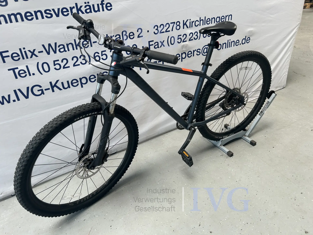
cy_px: 118
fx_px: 235
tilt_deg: -30.8
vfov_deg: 53.1
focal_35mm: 26
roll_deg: -1.7
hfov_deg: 67.3
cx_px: 156
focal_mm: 5.7
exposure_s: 1/121
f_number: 1.5
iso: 40
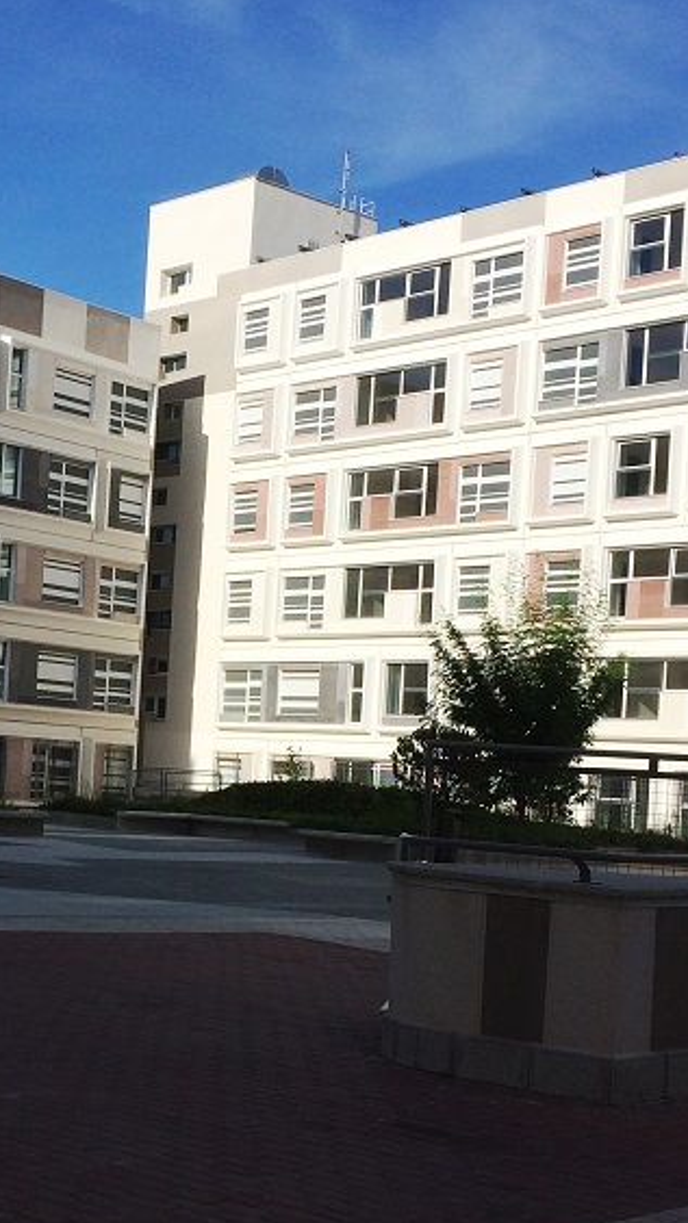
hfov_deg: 21.2
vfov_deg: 37.1
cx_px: 130
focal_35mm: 56
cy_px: 737
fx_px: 1817
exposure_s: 1/3425
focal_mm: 4.15
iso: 32
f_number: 2.2
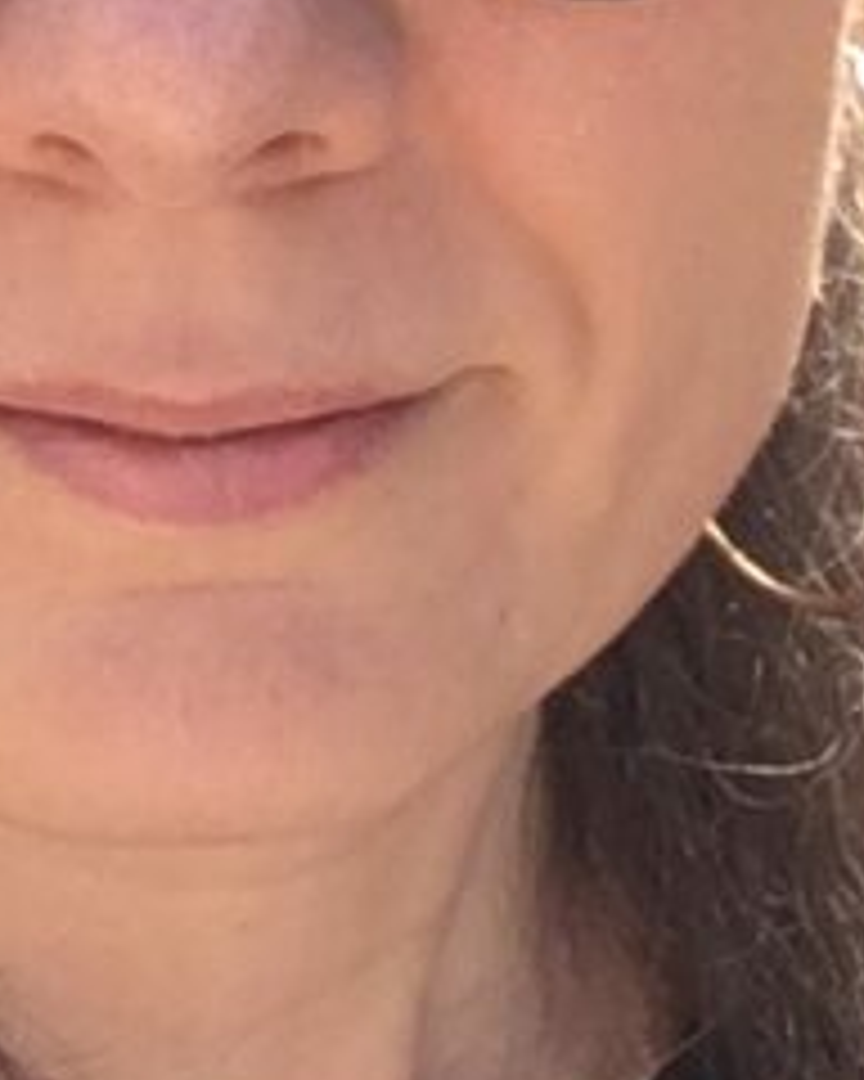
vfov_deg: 14.5
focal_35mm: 129
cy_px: -153
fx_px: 4123
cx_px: 140
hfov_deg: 11.9
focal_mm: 2.15
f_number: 2.4
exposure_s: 1/435
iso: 50
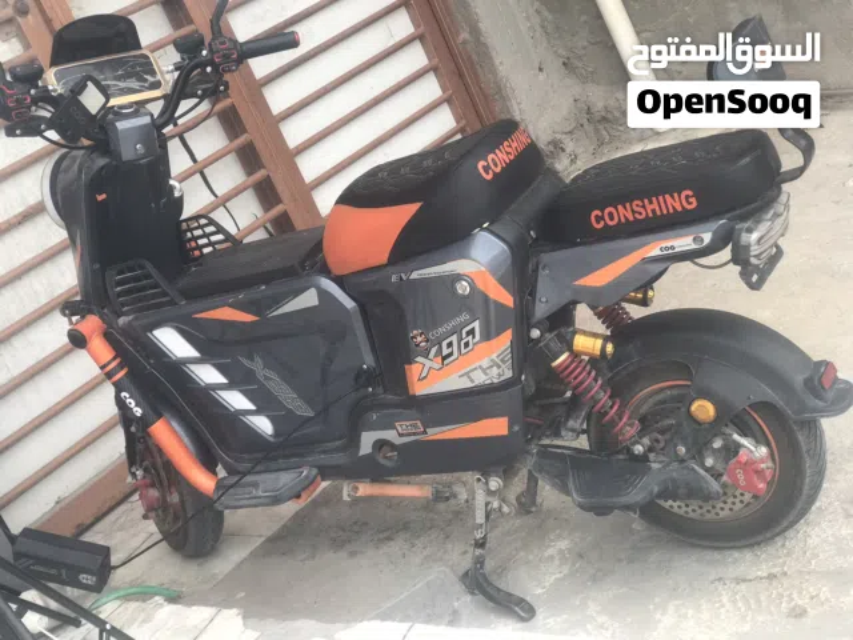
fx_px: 1405
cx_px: 426
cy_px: 320
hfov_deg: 33.8
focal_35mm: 57
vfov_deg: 25.7
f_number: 2.8
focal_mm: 6.6
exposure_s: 1/98
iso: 20
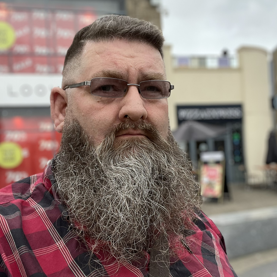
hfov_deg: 46.0
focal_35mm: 36
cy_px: 152
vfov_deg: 46.0
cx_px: 140
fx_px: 326
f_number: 2.2
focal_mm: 2.71
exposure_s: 1/474
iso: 32
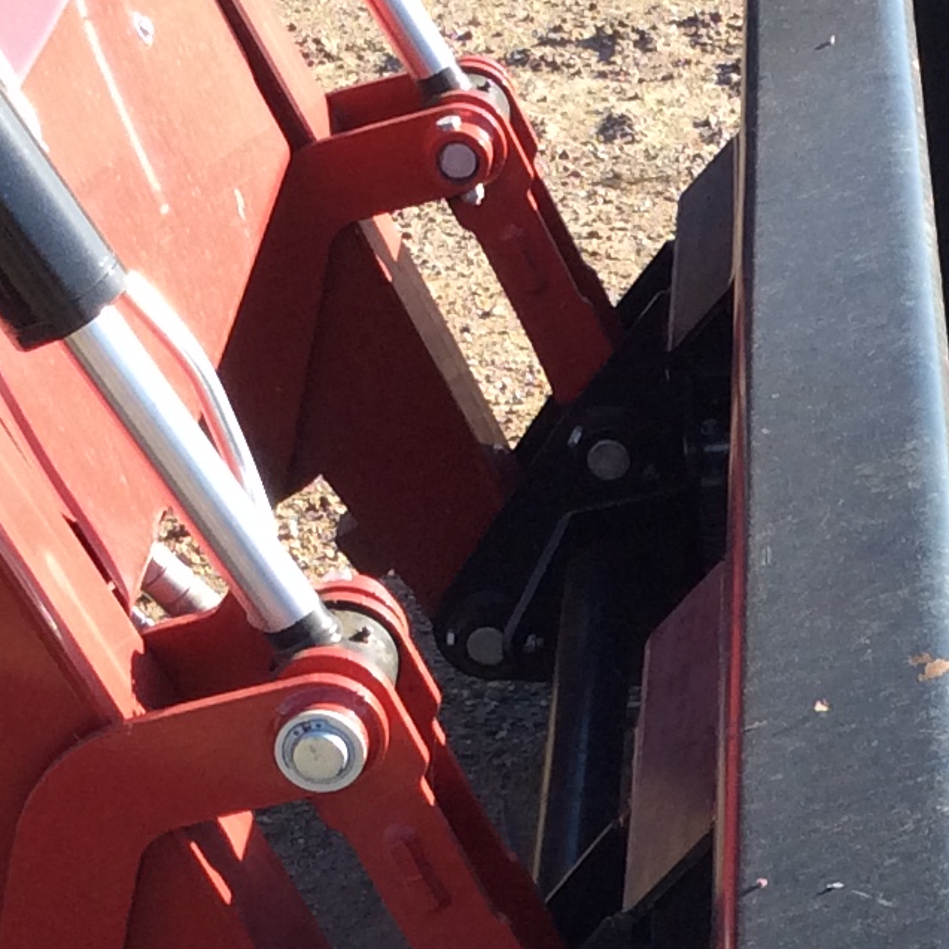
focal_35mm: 115
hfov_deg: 15.0
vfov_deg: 15.0
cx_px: 849
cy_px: 816
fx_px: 3567
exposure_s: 1/340
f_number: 2.4
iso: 32
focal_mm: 3.3
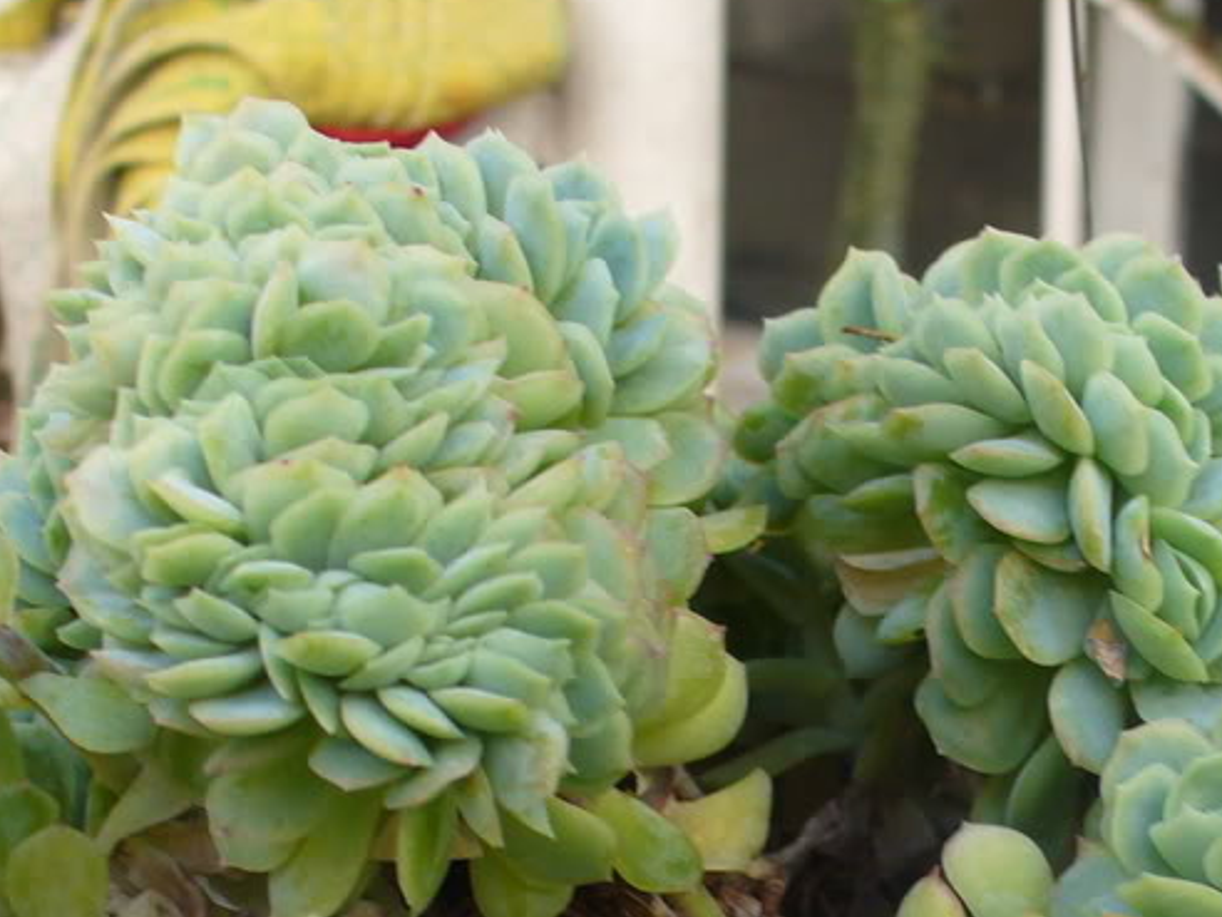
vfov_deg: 18.7
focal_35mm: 77
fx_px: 2718
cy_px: 877
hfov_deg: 25.1
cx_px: 904
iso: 80
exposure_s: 1/80
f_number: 2.8
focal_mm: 6.1
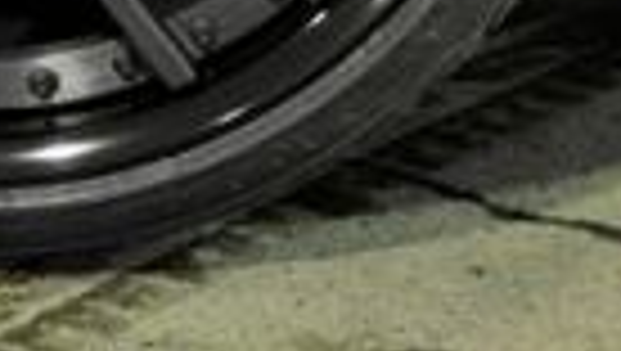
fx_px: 2740
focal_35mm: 166
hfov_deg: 12.7
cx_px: -76
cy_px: -421
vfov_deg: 7.0
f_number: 4
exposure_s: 1/10
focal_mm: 25
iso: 800
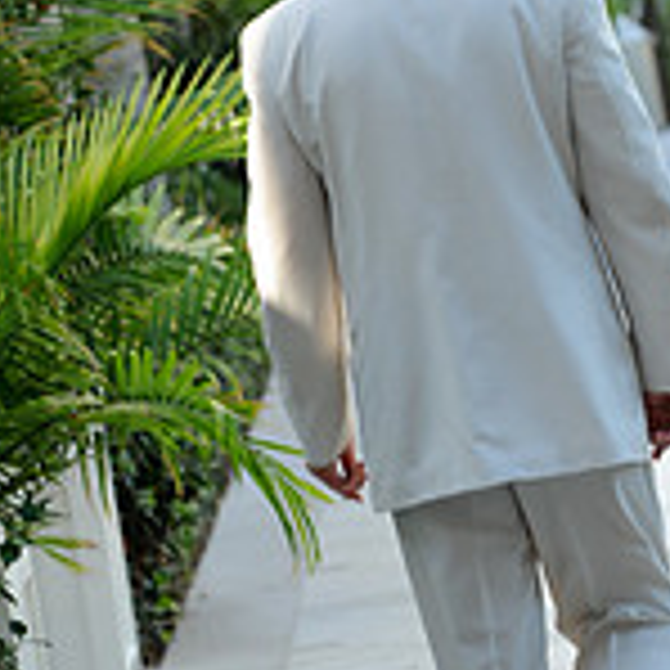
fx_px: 5912
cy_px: 207
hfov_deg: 6.5
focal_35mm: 270
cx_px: 569
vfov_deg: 6.5
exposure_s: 1/125
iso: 250
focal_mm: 105
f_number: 4
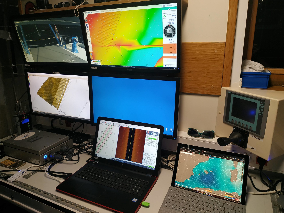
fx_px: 197
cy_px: 106
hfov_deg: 71.6
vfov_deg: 56.8
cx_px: 142
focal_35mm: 24
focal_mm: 3.94
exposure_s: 1/33
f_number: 1.9
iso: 200
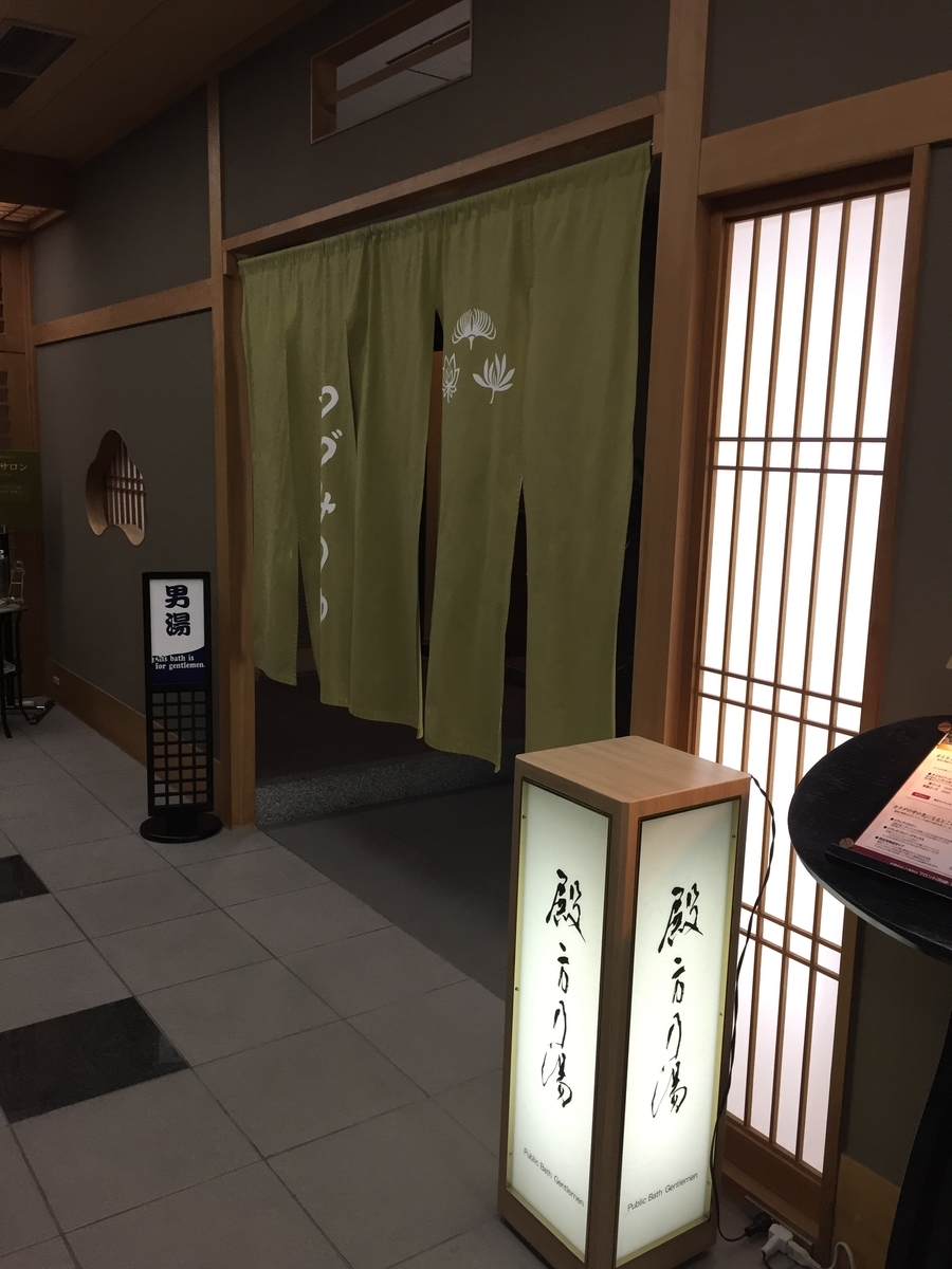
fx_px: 1063
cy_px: 634
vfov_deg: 61.7
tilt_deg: -7.9
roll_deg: -2.1
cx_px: 476
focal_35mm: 29
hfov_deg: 48.2
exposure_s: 1/30
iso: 32
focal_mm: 4.15
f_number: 2.2
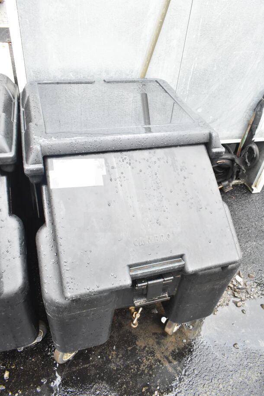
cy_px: 198
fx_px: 297
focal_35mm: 27
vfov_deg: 67.4
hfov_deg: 48.0
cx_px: 132
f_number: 7.1
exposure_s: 1/200
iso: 1600
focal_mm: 18
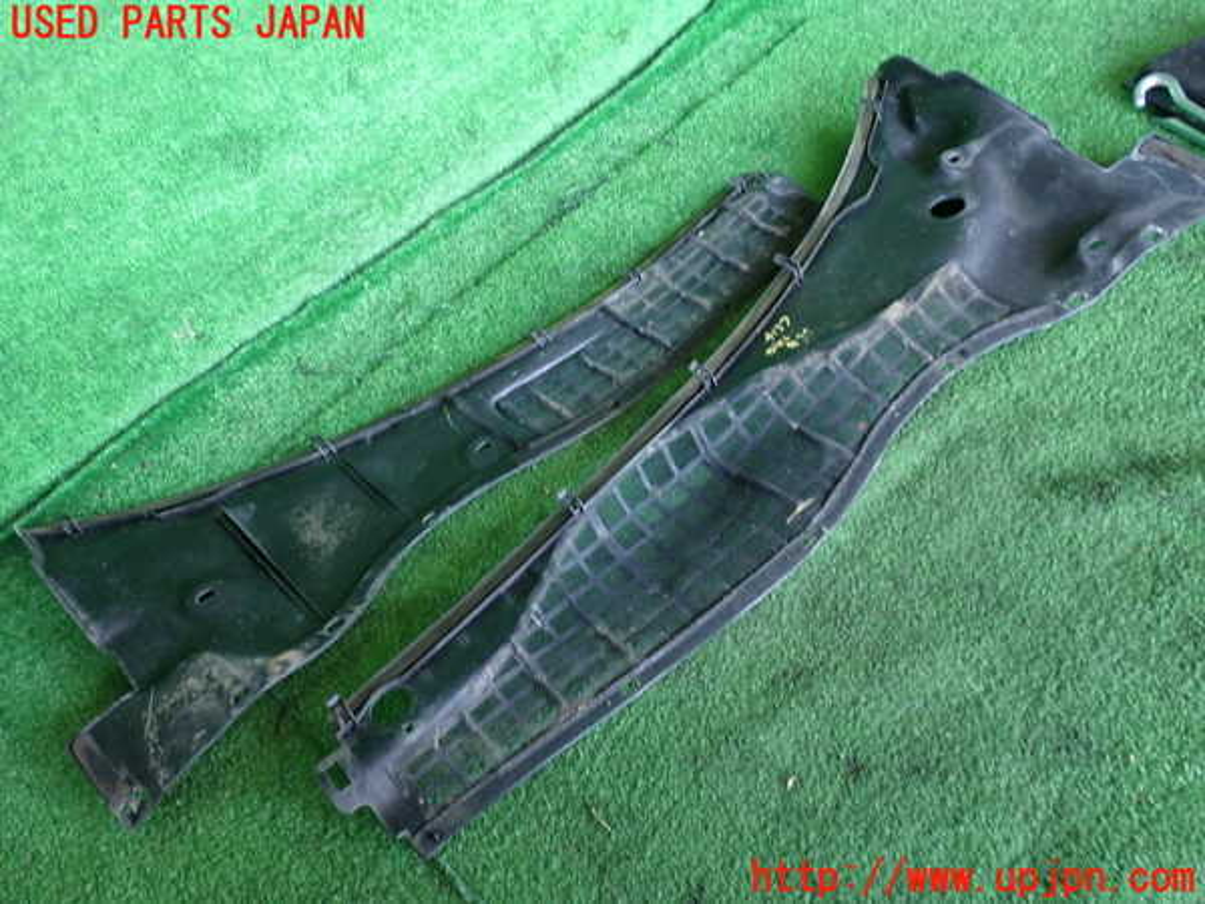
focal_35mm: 30
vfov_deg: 46.8
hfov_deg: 60.0
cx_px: 602
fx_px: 1044
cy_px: 452
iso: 200
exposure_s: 1/40
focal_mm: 5.4
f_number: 2.3
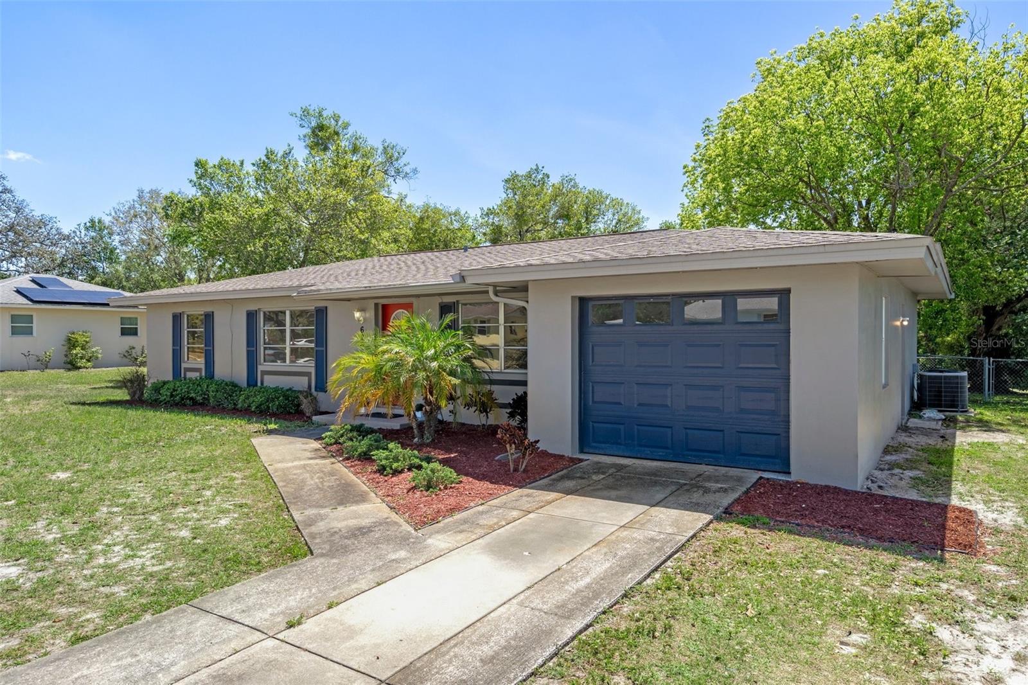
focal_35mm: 23
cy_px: 342
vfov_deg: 55.1
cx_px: 514
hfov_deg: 76.1
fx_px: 657
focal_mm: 23
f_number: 9
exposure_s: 1/250
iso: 320
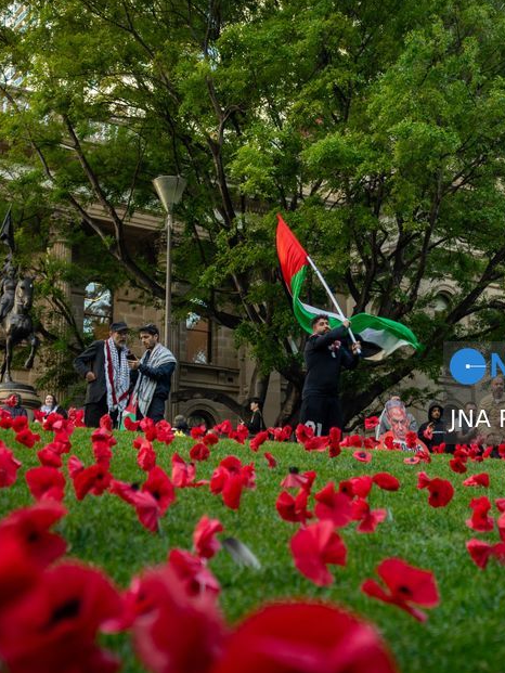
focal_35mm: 46
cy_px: 329
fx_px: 894
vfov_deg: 41.2
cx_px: 344
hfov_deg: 31.2
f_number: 4
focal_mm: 29
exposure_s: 1/160
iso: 200
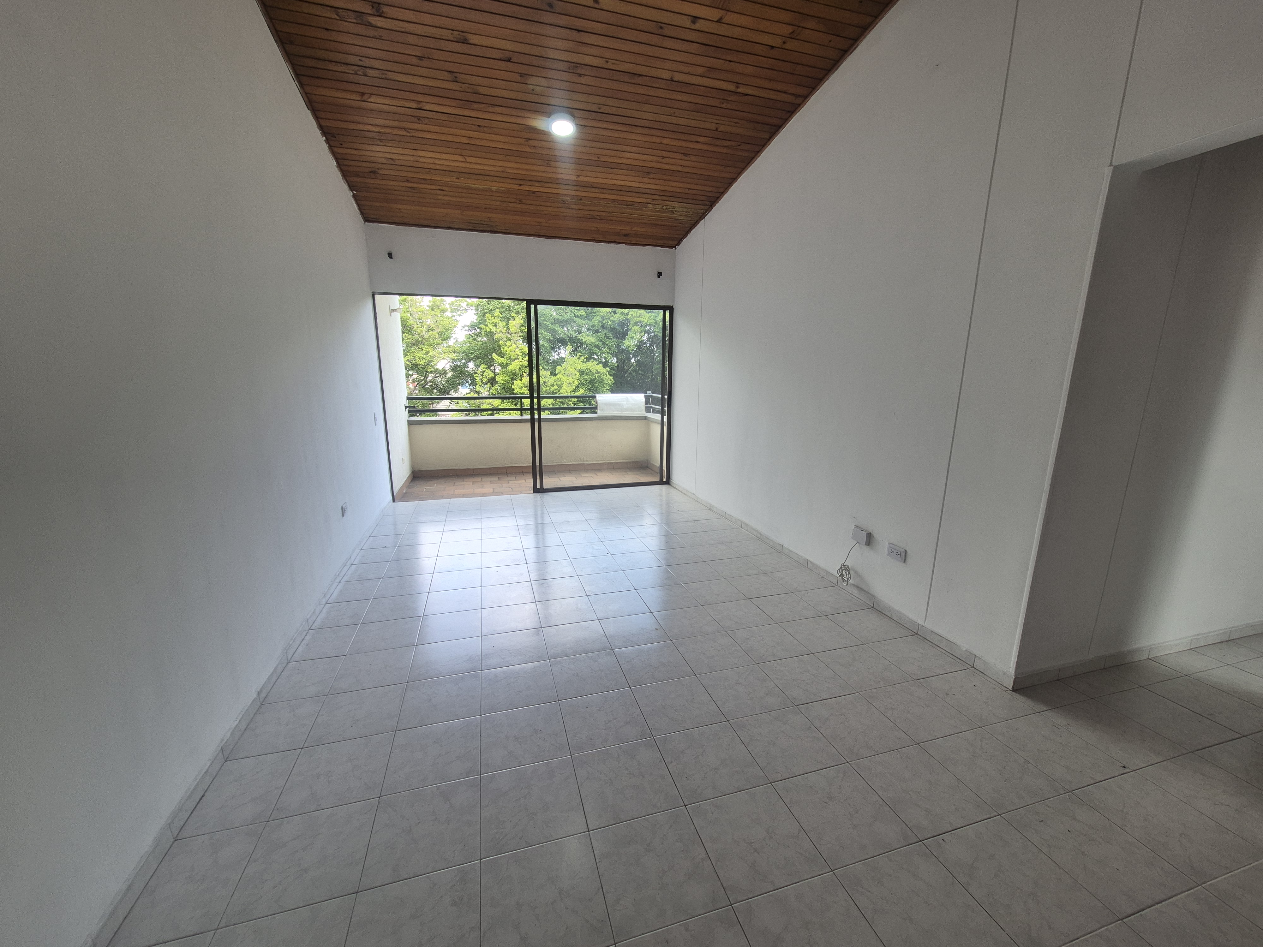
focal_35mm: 13
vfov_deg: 89.9
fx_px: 474
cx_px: 632
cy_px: 474
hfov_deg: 106.2
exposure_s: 1/145
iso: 50
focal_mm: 1.74
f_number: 2.2
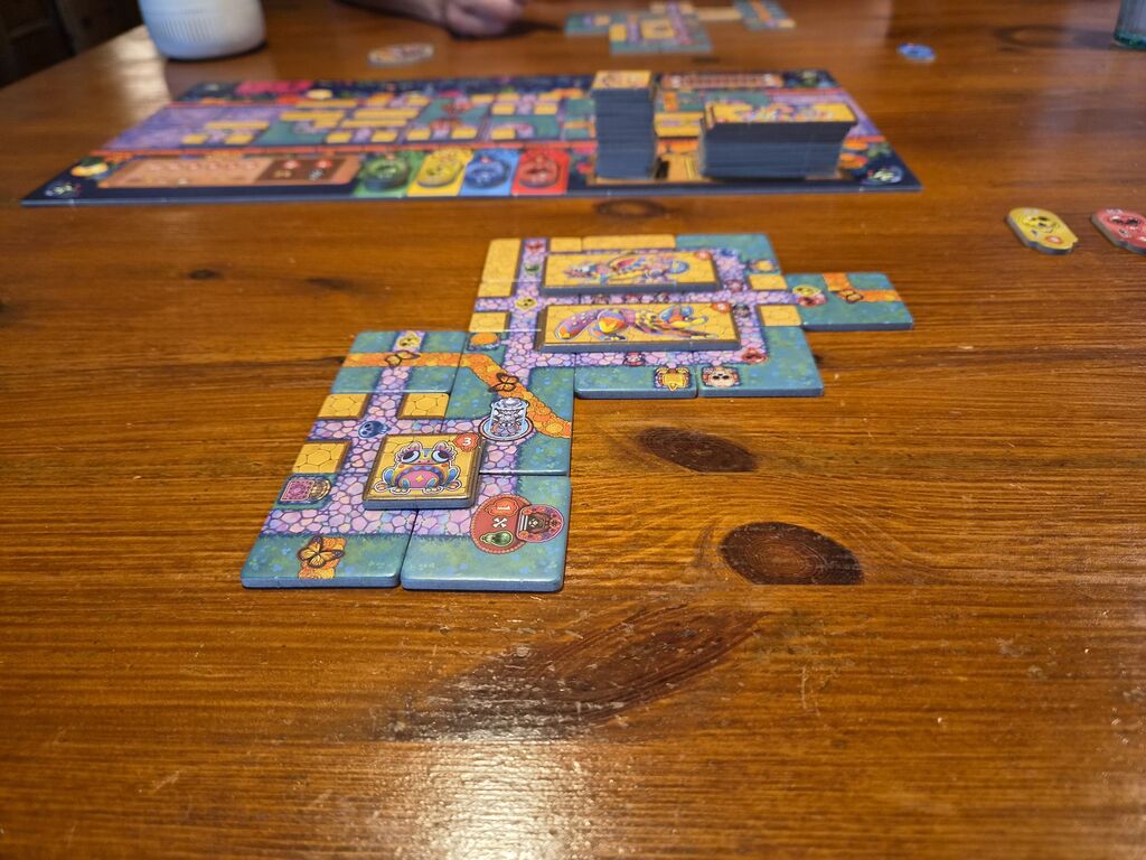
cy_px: 430
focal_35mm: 23
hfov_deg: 73.9
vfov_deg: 58.9
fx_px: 761
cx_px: 573
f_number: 1.8
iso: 640
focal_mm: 5.4
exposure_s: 1/100
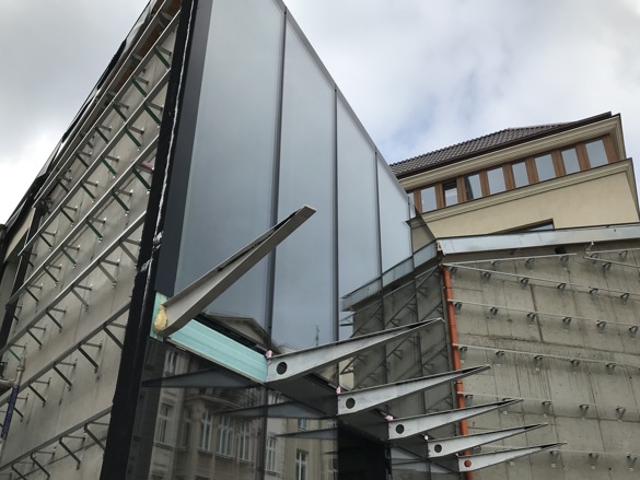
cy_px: 256
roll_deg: +2.5
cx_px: 360
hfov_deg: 55.2
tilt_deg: +29.7
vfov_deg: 42.9
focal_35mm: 33
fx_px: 610
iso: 20
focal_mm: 3.99
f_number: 1.8
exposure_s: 1/2457
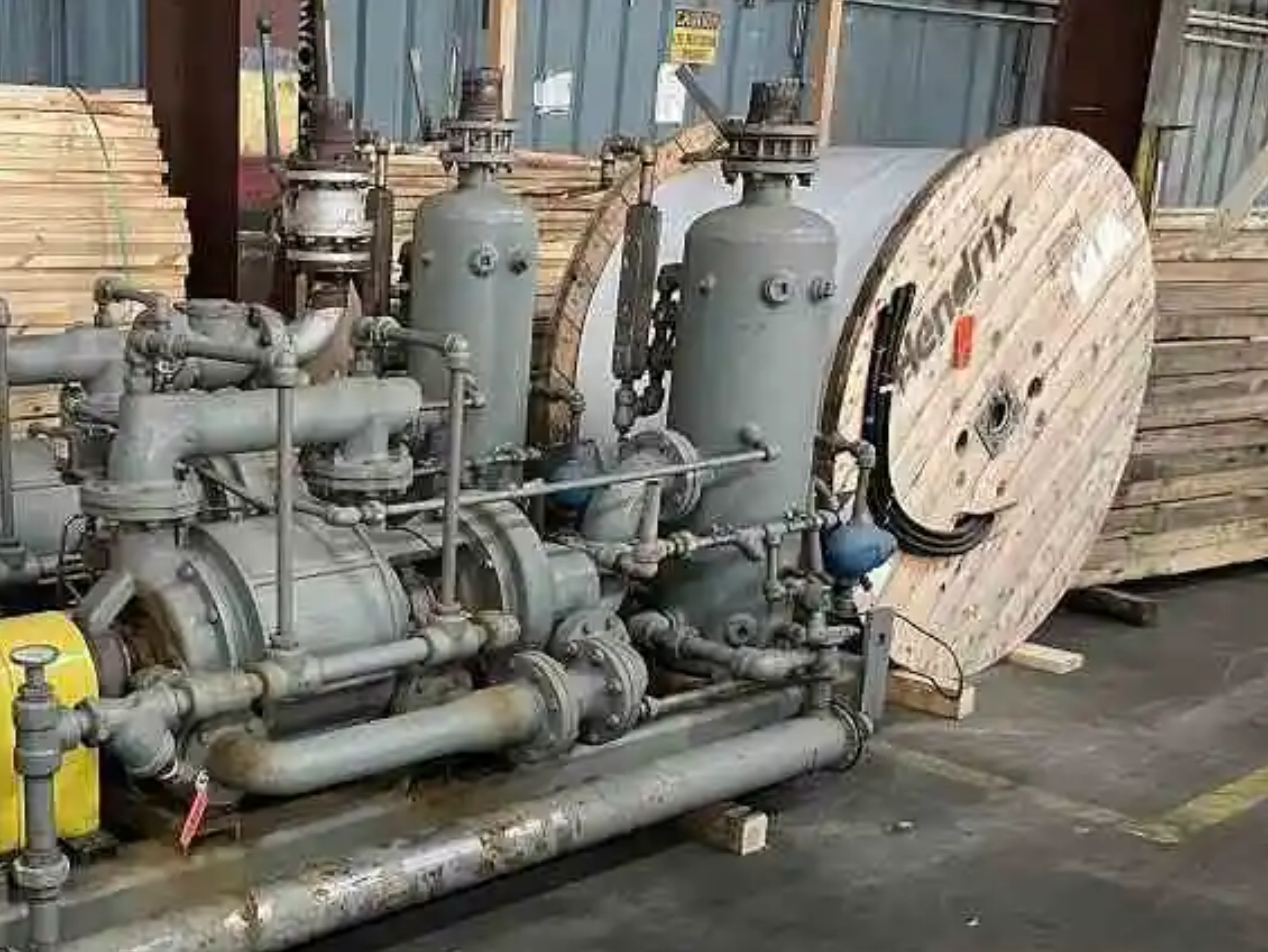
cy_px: 674
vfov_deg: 31.2
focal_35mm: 46
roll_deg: -1.6
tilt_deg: -16.9
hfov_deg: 40.5
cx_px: 379
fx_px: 1685
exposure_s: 1/32
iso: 640
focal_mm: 4.2
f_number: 1.6
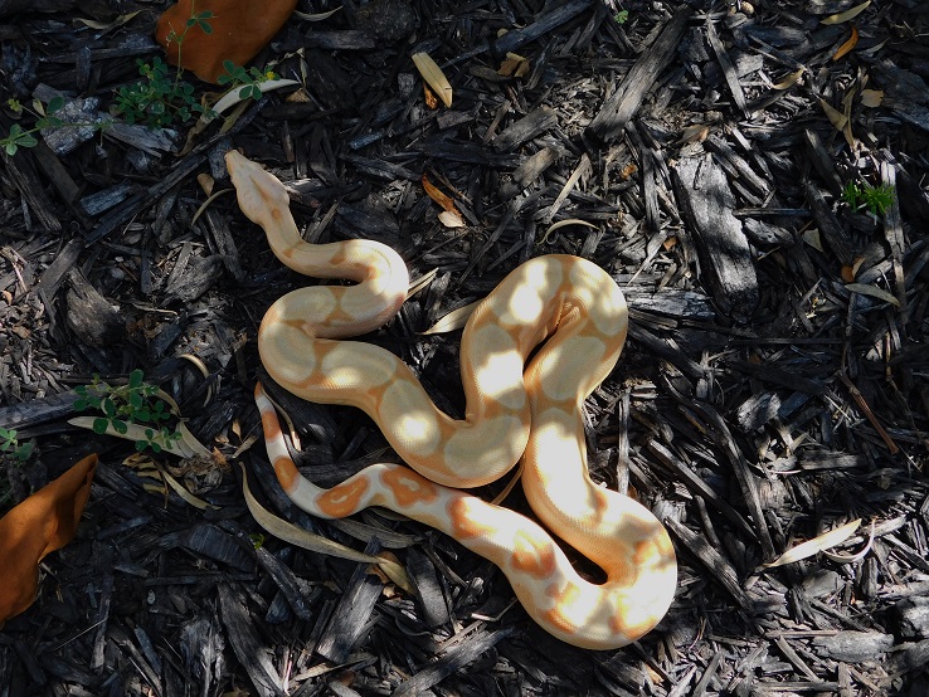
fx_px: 1074
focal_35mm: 40
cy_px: 348
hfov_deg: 46.8
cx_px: 464
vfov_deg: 36.0
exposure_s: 1/320
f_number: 3.6
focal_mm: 7.1
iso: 125
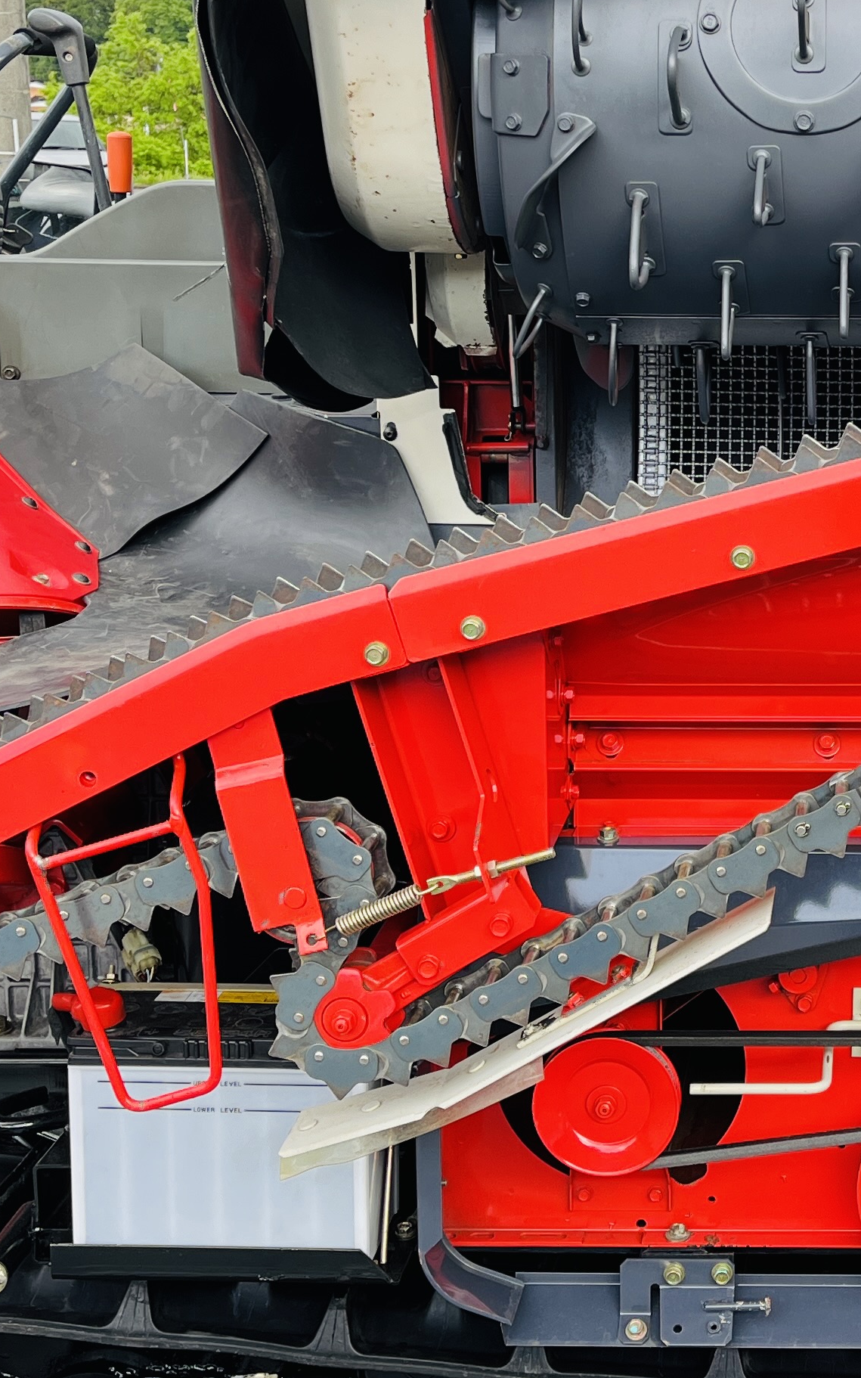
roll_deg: -0.5
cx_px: 921
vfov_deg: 33.3
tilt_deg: -9.2
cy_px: 500
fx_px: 2290
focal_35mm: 61
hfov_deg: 20.4
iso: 50
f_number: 1.6
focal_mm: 5.1
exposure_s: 1/203
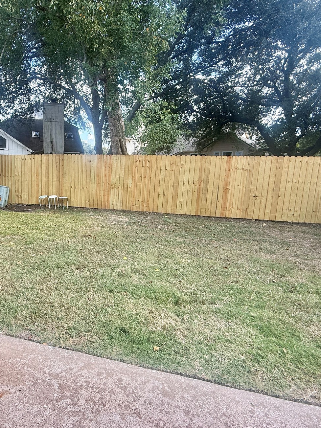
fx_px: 272
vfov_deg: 76.4
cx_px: 90
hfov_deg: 58.6
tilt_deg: -9.9
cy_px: 219
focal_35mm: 22
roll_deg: -1.3
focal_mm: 2.22
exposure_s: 1/315
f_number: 2.2
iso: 64
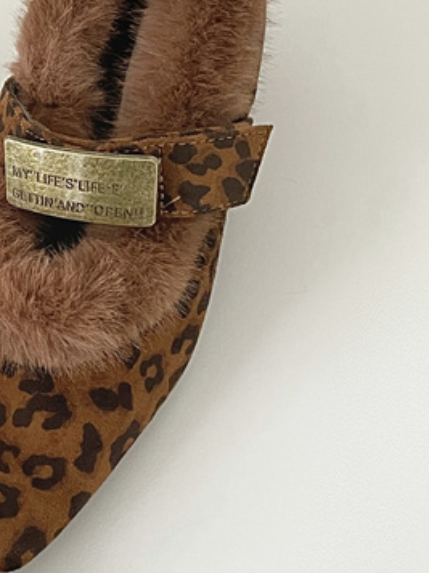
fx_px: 1206
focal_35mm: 73
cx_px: -98
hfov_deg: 19.0
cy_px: 241
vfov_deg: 26.6
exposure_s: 1/60
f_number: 1.6
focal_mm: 4.2
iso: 160
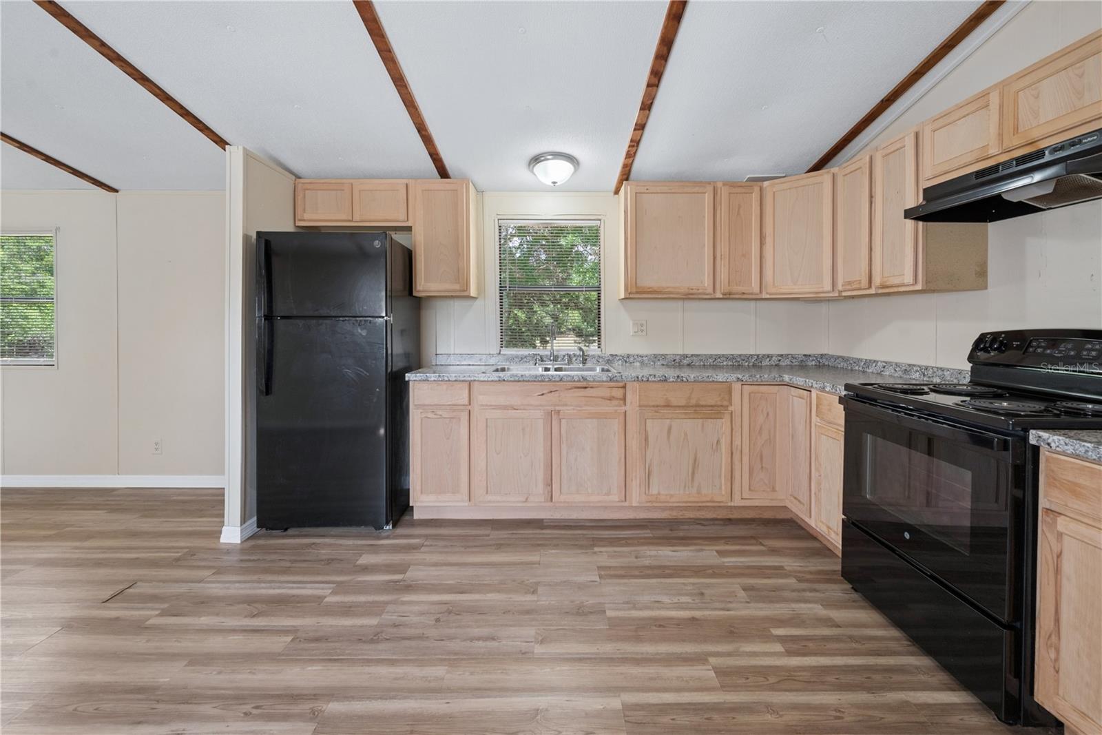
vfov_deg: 81.2
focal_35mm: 14
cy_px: 368
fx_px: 429
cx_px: 551
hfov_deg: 104.2
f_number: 8
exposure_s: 1/30
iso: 400
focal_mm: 14
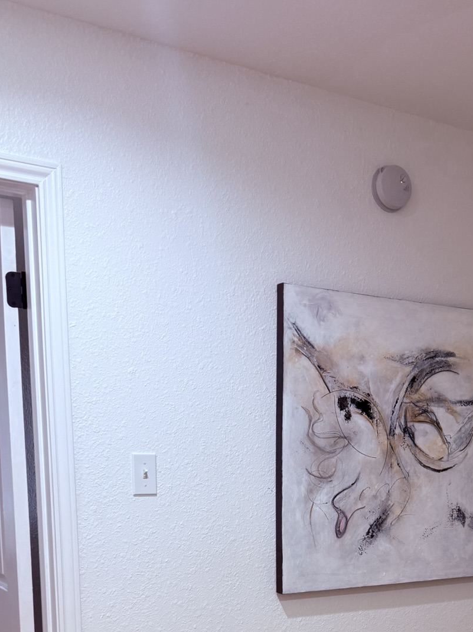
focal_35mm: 46
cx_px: 330
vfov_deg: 38.2
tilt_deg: -8.8
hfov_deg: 31.2
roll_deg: -1.6
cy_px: 577
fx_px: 839
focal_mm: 6.76
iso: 200
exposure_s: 1/60
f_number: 1.78
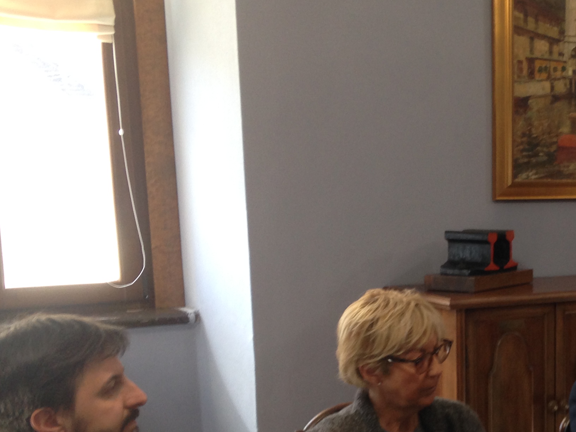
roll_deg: +0.1
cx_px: 531
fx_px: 1098
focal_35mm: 66
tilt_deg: -12.6
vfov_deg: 22.0
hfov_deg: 28.2
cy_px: 348
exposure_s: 1/20
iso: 64
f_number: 2.4
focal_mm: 4.12
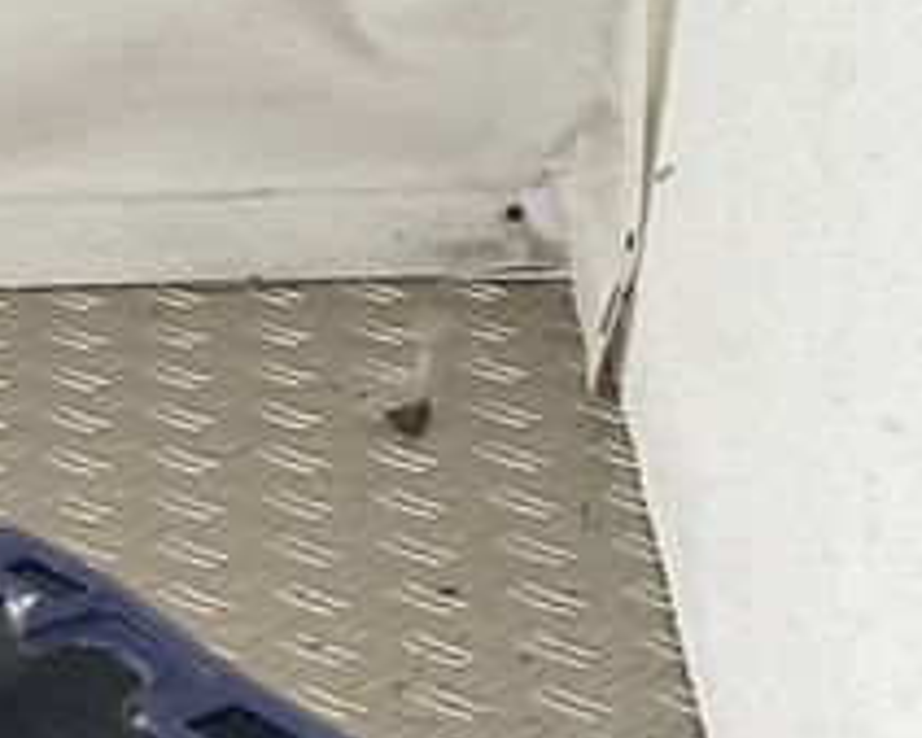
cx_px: -1276
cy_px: 1105
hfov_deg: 11.7
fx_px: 3686
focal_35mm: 135
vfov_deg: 11.0
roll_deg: +7.9
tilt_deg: -35.2
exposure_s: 1/120
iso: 32
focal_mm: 3
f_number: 1.8
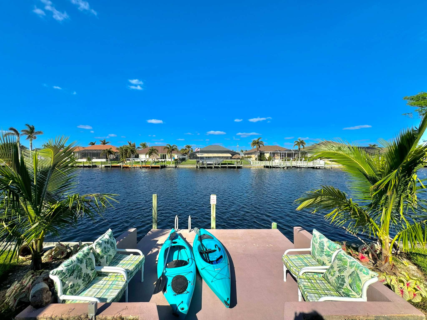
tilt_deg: -0.3
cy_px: 160
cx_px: 214
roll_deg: -0.6
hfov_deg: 102.1
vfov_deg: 85.7
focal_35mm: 14
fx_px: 173
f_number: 2.2
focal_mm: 2.22
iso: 50
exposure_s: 1/2415
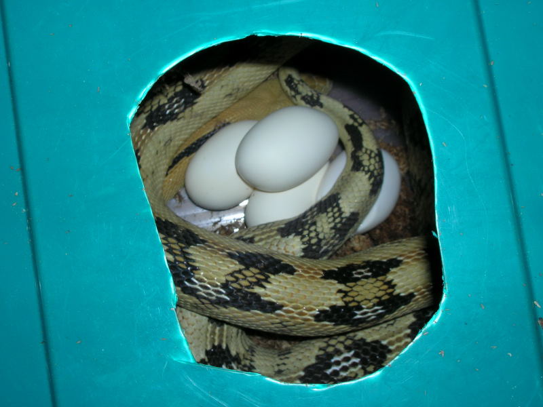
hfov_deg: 38.2
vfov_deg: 29.1
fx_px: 784
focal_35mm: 50
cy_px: 204
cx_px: 272
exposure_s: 1/60.1
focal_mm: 8.4
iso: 50
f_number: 5.6
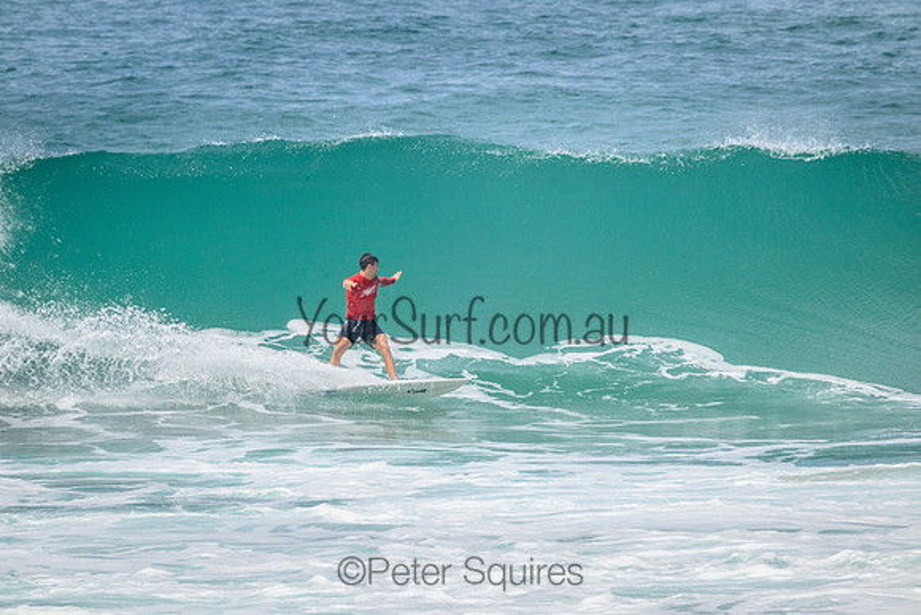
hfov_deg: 2.6
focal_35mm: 800
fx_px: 20470
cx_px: 460
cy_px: 308
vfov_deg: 1.7
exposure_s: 1/2000
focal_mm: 800
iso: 1000
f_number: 11
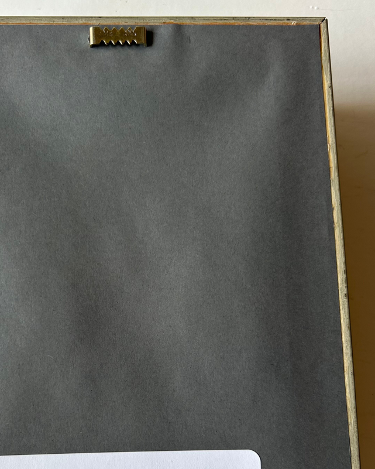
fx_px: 527
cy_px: 318
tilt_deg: -80.6
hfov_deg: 38.8
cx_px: 135
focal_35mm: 38
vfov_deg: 47.1
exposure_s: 1/120
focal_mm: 5.7
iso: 50
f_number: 1.5
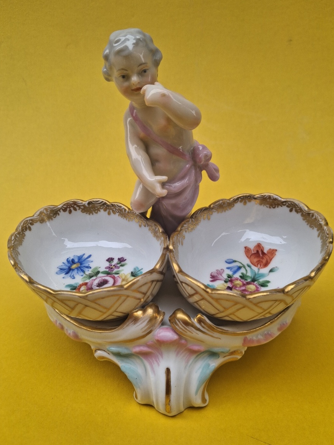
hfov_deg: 49.8
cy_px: 223
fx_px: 360
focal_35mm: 28
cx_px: 169
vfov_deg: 63.4
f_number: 1.8
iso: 25
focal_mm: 4
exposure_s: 1/100
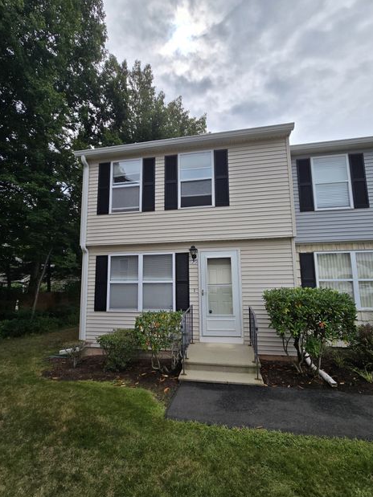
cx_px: 186
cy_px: 253
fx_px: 201
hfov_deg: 85.7
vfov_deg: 102.1
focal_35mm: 14
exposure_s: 1/2843
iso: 50
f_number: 2.2
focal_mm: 2.2
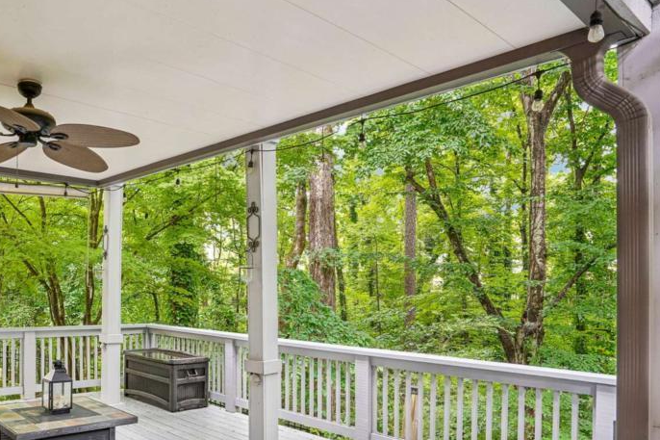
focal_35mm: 28
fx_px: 513
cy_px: 287
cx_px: 196
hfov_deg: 63.0
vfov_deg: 45.8
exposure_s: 1/3.33
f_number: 8
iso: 400
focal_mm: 16
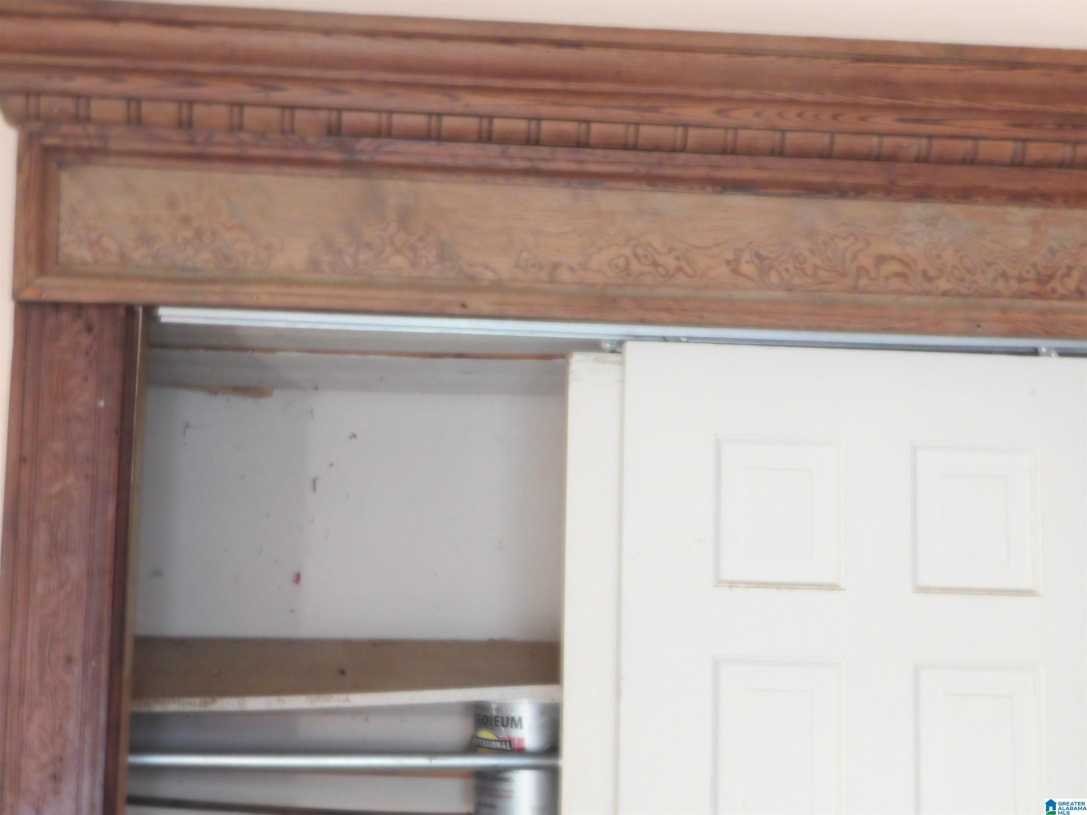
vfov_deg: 22.3
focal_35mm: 66
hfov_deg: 29.4
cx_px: 544
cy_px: 408
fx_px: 2073
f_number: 4.2
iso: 640
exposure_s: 1/8
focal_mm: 11.7
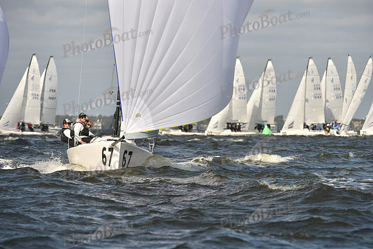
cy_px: 124
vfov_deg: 4.6
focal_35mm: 300
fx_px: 3109
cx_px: 186
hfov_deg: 6.9
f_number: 8
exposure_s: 1/1250
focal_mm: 300
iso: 250
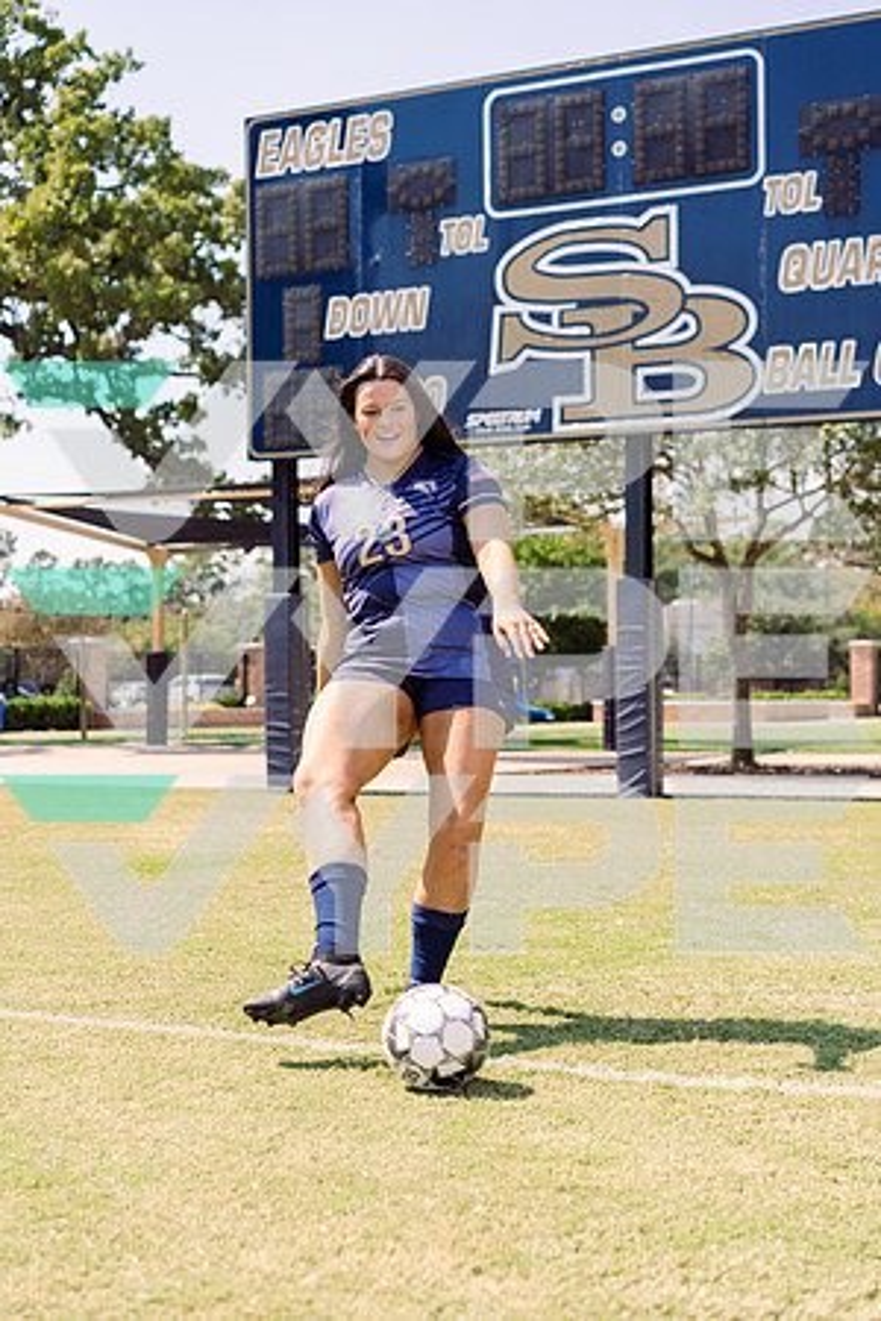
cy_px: 660
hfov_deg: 24.6
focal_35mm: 55
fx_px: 2019
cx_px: 440
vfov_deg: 36.2
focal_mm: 55
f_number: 3.5
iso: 100
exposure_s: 1/800
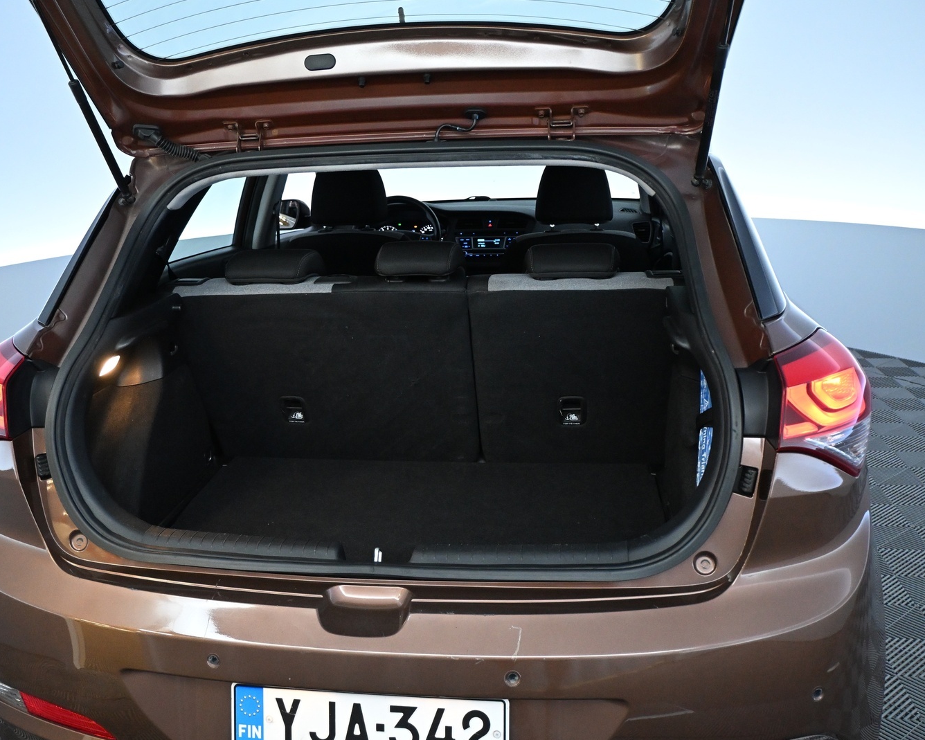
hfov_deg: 53.7
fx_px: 911
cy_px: 373
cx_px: 420
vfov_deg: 44.2
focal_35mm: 33
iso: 3200
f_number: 3.8
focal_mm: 19.5
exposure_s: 1/125
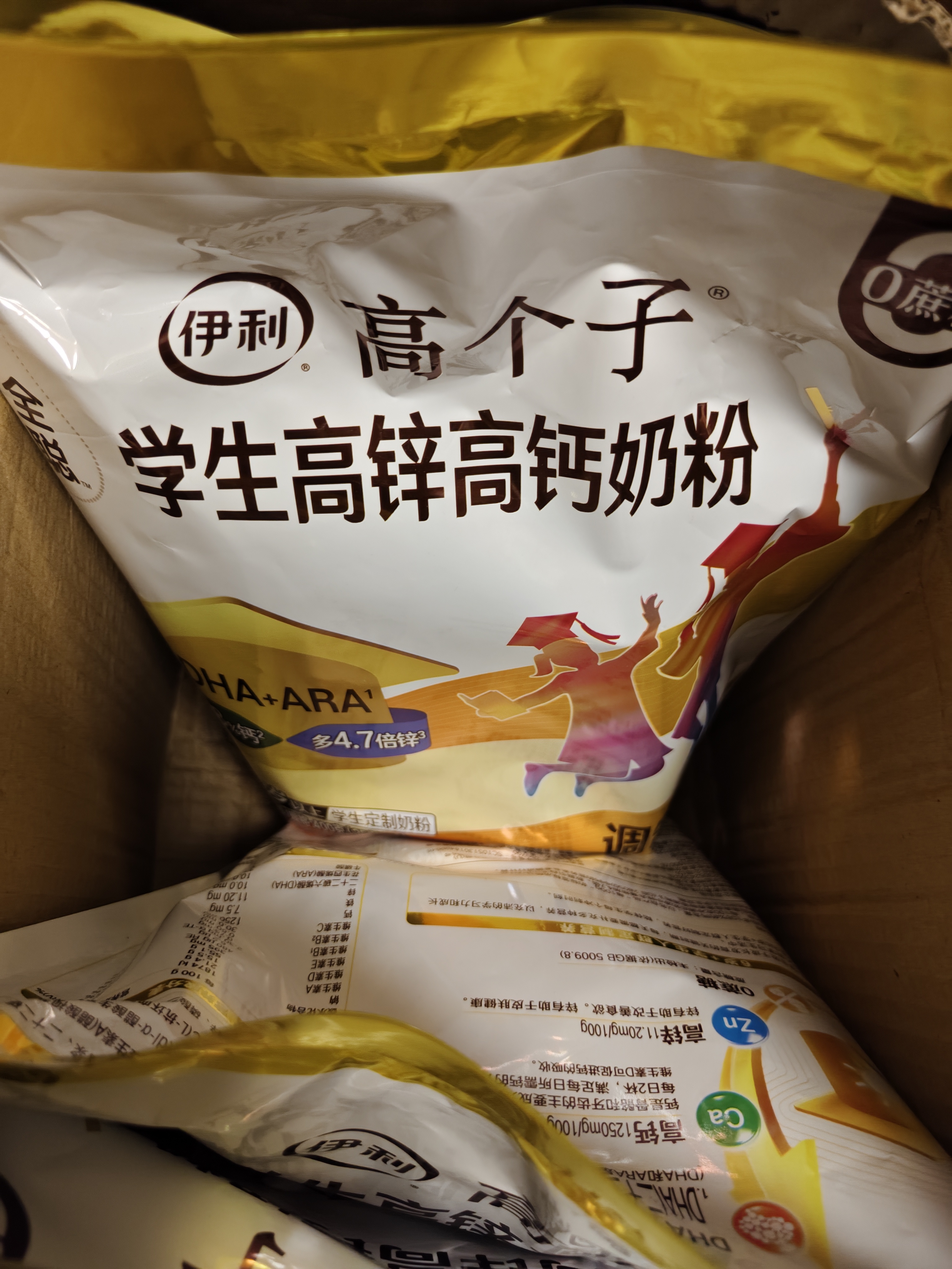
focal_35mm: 23
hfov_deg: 58.9
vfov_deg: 73.9
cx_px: 476
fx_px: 843
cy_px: 634
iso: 356
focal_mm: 5.56
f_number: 1.88
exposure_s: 1/50
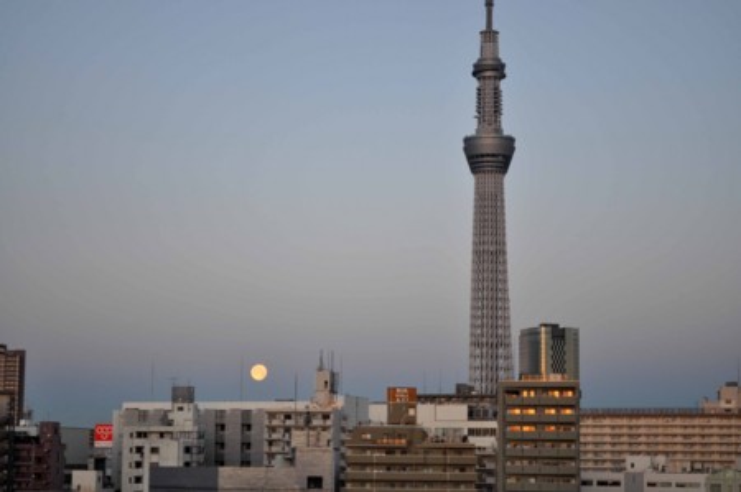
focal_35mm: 82
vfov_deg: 16.5
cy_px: 246
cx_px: 370
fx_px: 1696
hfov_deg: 24.6
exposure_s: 1/100
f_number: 5.6
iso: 400
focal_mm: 55
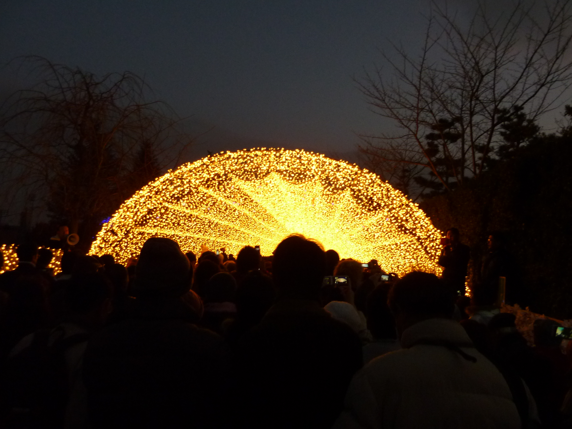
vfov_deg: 54.9
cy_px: 214
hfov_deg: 69.4
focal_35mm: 25
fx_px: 413
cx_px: 286
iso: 250
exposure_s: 1/30
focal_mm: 4.1
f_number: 3.3
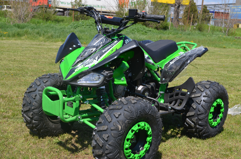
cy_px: 80
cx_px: 120
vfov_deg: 28.0
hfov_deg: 41.2
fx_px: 321
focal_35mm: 48
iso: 100
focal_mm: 32
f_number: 8
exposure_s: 1/200
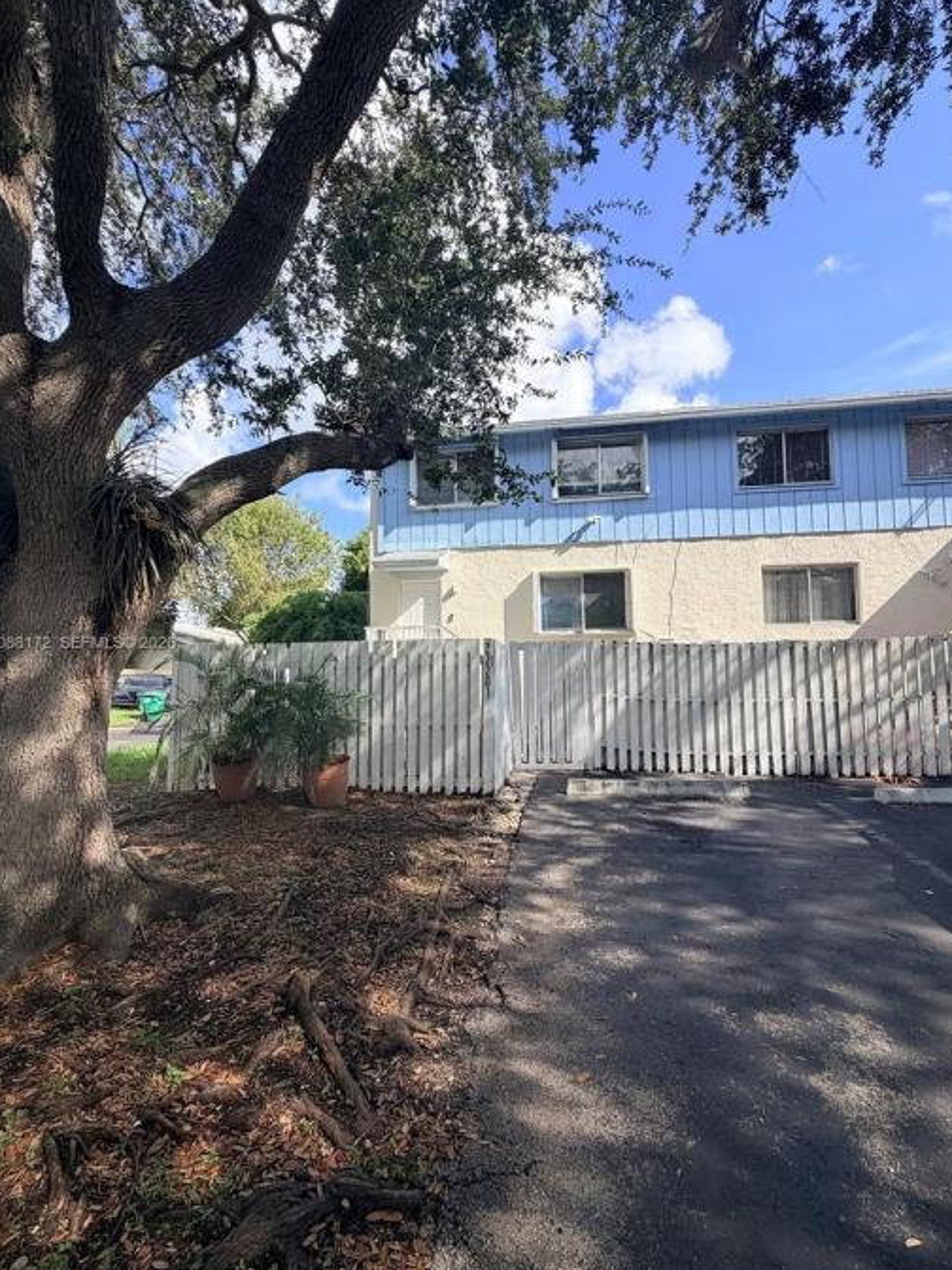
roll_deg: +0.2
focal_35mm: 15
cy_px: 644
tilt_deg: +4.6
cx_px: 476
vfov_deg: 98.2
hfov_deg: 81.7
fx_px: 550
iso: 40
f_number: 2.2
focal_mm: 2.22
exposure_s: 1/717
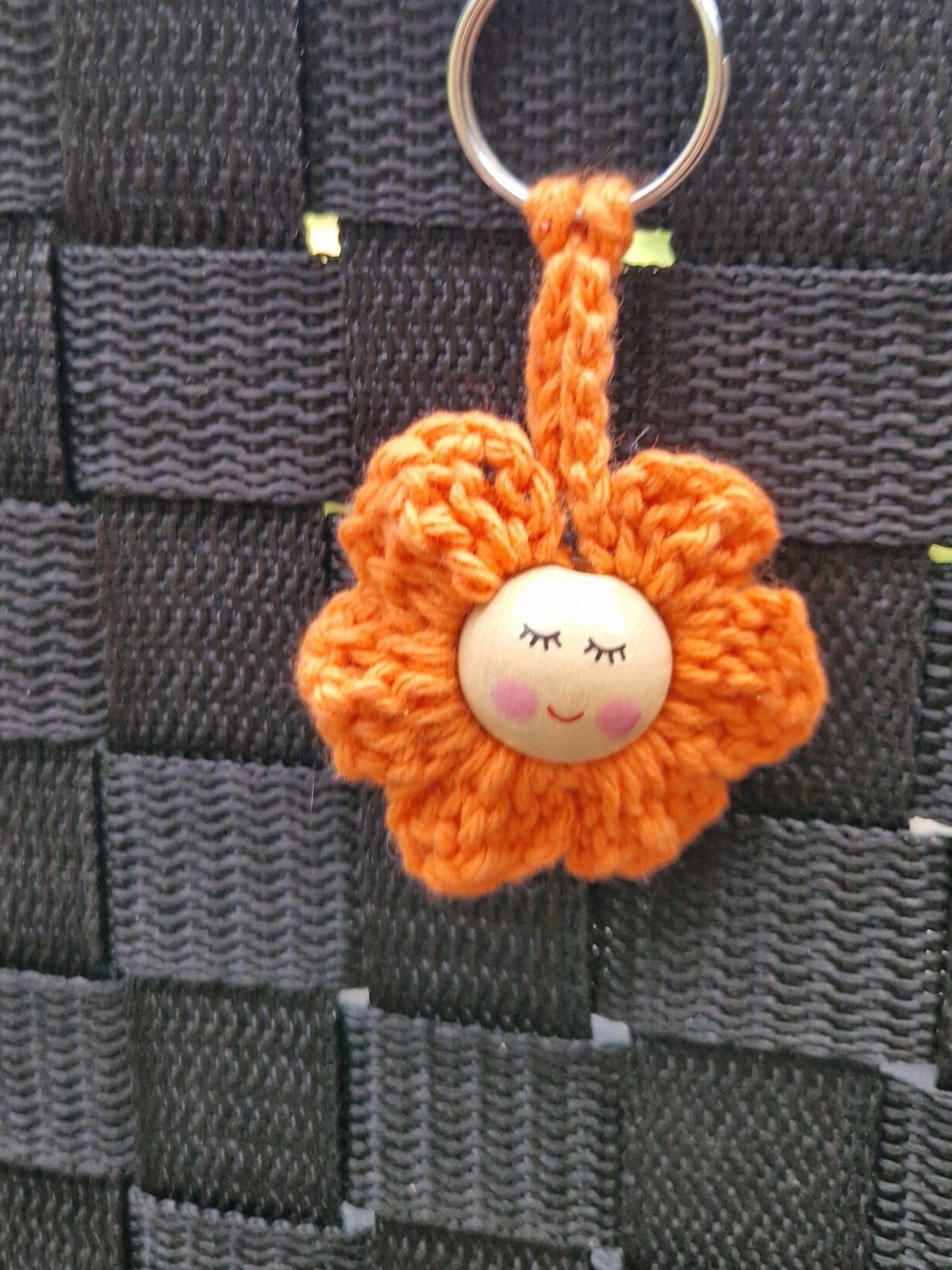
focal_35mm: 36
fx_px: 1320
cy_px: 522
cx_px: 527
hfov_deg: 39.6
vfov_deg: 51.1
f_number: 1.8
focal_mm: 5.4
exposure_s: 1/180
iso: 50
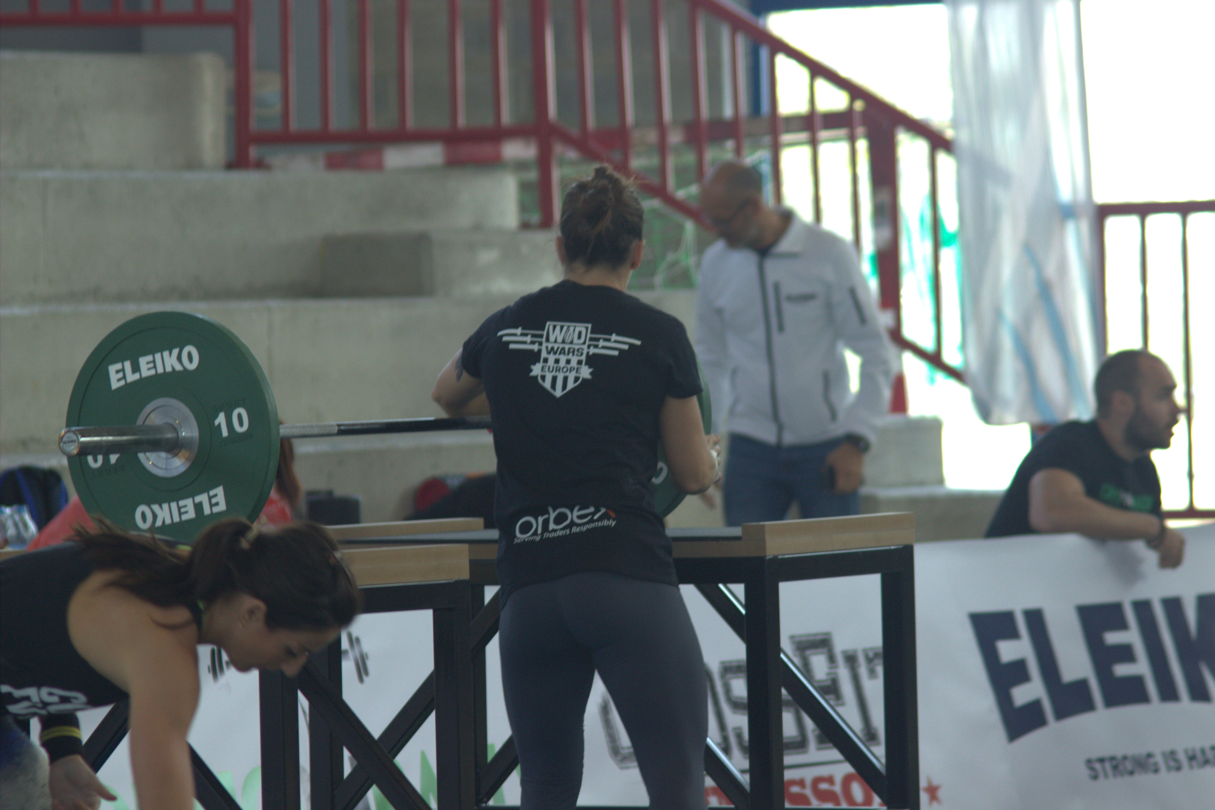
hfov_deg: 7.7
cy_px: 405
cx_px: 608
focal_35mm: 266
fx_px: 8974
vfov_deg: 5.2
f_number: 5
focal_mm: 170
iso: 800
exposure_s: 1/125
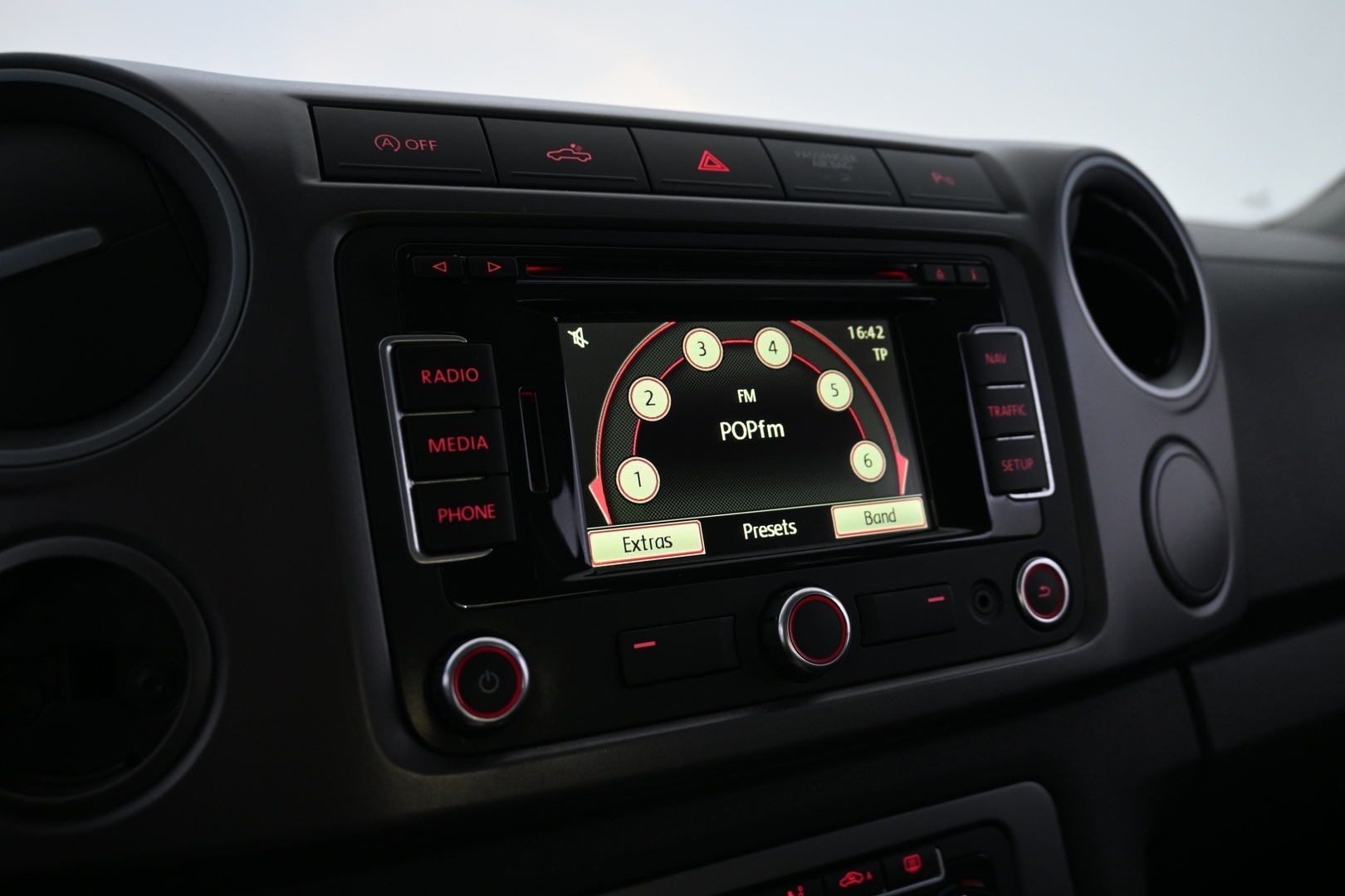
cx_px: 672
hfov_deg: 63.2
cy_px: 448
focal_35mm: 29
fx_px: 1093
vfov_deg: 44.6
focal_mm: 19.5
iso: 720
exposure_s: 1/30
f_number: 3.8
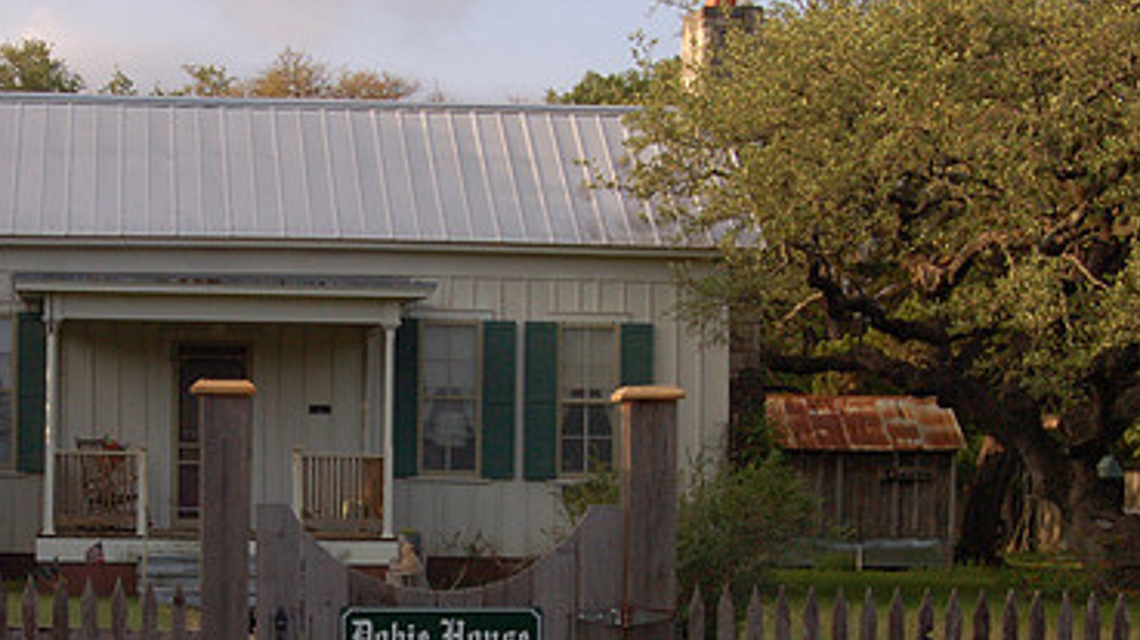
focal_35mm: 84
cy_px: 501
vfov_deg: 14.3
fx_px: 2538
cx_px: 247
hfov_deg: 24.9
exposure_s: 1/250
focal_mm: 34
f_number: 13
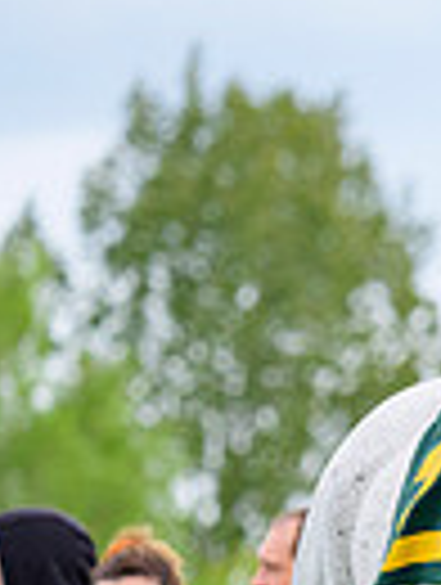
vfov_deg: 2.2
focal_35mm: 899
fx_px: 15221
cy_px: 727
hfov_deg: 1.7
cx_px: 1107
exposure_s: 1/1250
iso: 800
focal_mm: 210
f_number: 6.3
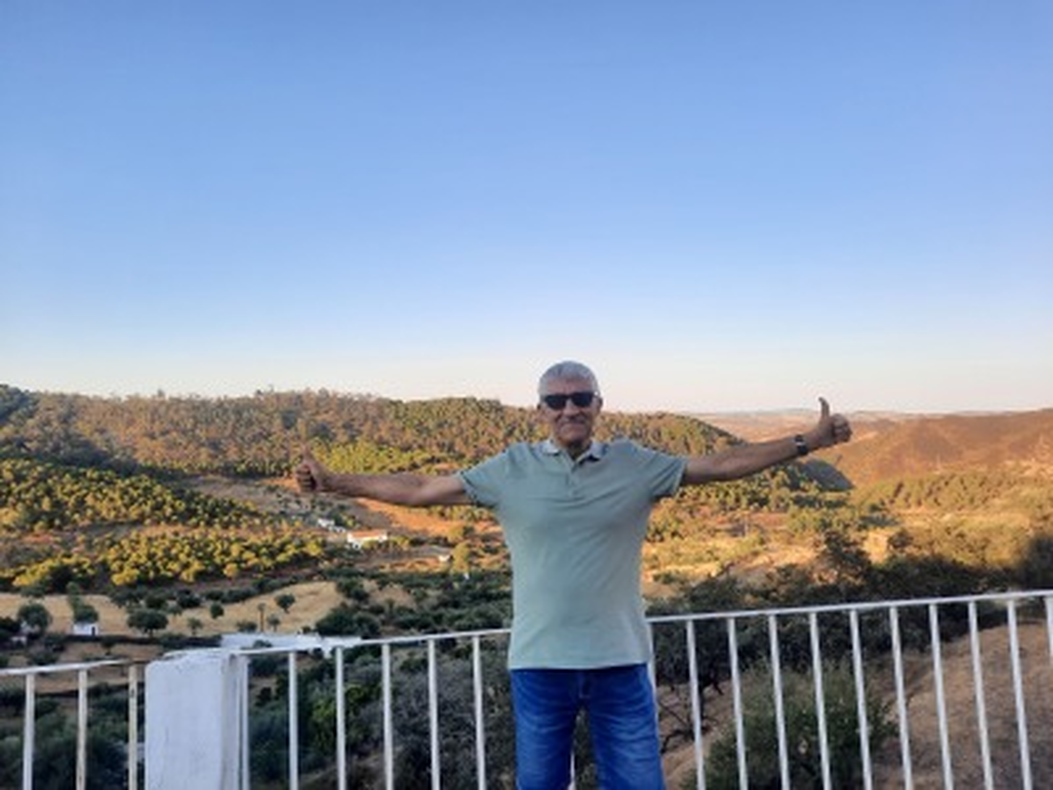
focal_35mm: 25
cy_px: 395
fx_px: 760
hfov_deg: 69.4
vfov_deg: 54.9
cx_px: 526
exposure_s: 1/469
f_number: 2
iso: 32
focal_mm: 4.6
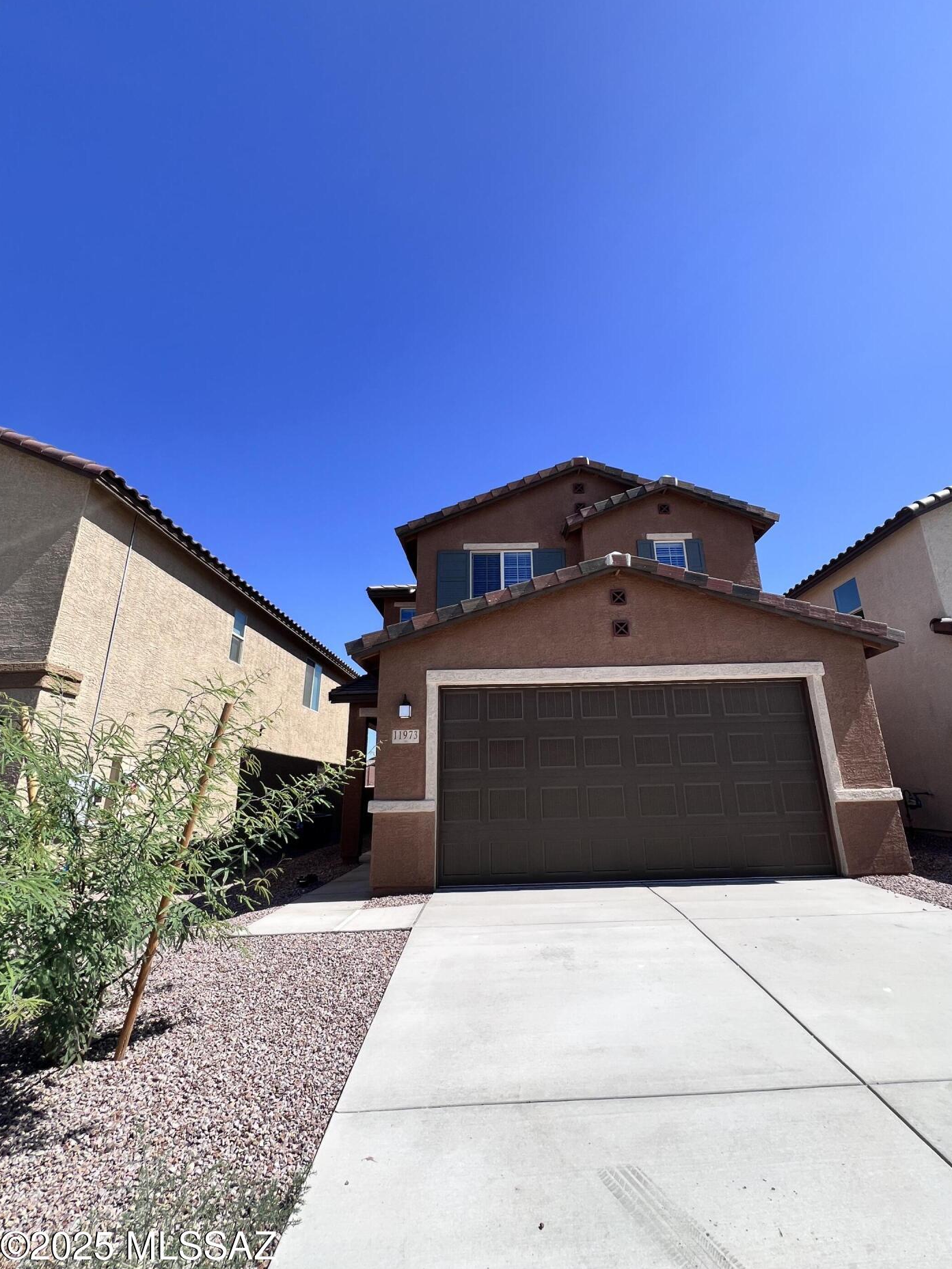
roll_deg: +1.8
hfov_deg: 85.5
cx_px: 510
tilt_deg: +18.6
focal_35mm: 14
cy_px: 625
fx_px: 513
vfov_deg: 102.1
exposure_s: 1/986
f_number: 1.8
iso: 32
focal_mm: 1.57
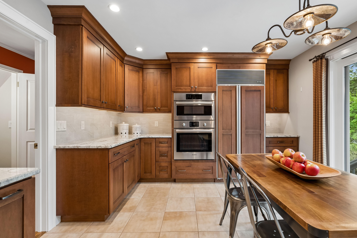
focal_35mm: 17
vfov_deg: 70.4
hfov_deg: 93.2
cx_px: 189
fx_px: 169
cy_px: 122
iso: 2000
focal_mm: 16
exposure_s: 1/50
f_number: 8
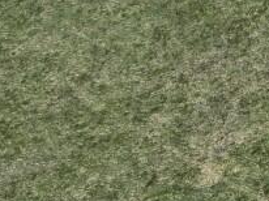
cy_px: -8
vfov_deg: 8.8
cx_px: 768
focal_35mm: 168
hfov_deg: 9.6
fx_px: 1304
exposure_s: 1/1600
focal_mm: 12.29
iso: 100
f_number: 2.8
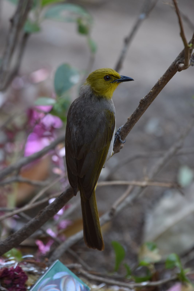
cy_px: 146
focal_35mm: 750
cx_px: 97
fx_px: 6065
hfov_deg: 1.8
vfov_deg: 2.8
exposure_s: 1/250
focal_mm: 500
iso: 400
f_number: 5.6
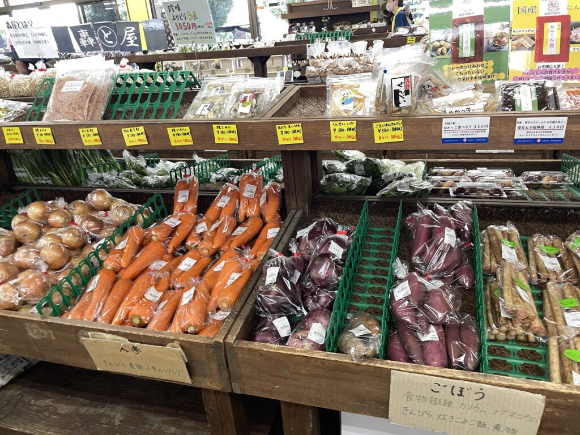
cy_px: 218
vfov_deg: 53.1
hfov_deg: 67.3
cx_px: 290
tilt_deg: -21.4
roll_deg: +5.9
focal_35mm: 26
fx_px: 436
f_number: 1.6
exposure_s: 1/50
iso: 80
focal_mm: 4.2
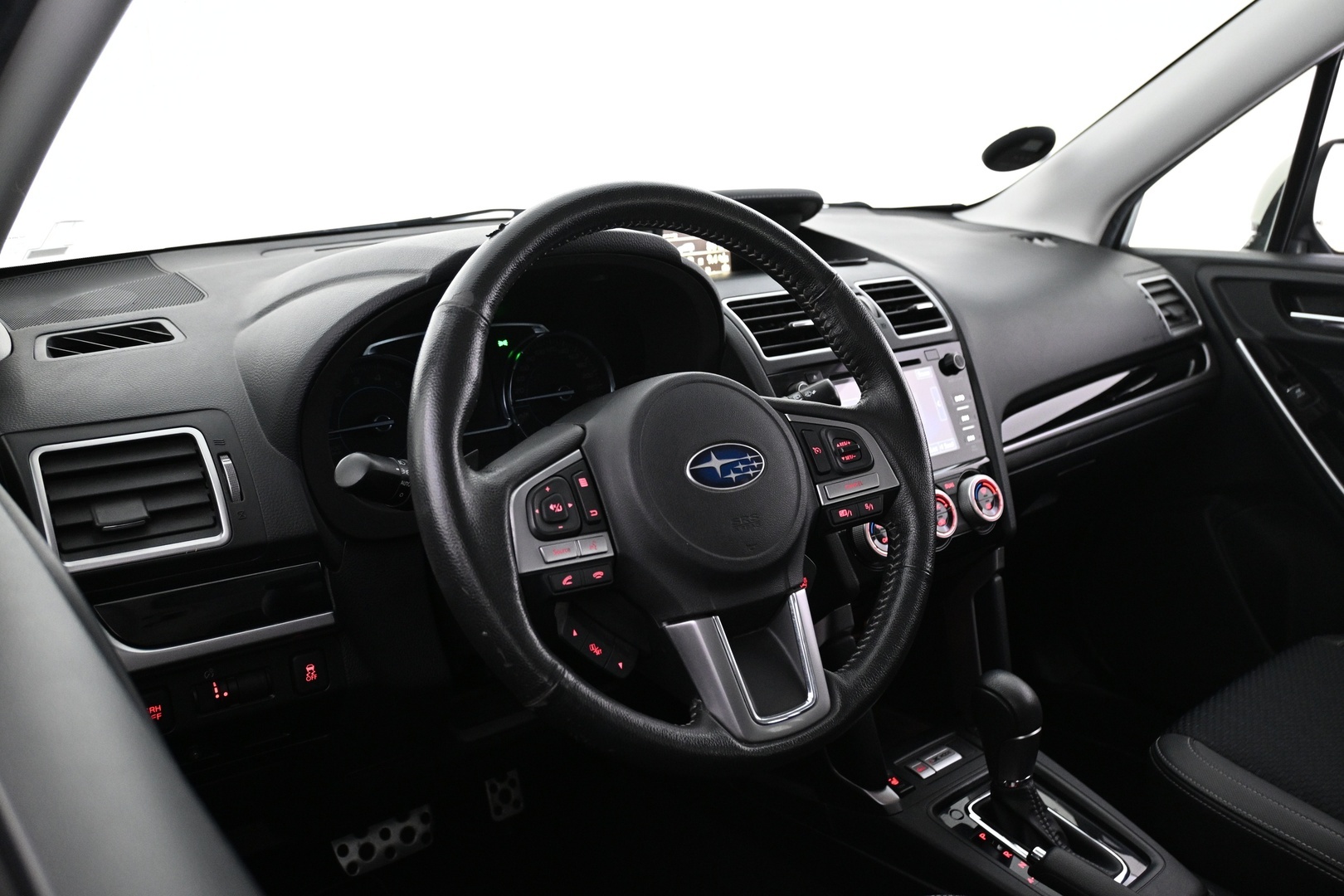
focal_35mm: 32
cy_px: 448
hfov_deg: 59.5
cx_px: 672
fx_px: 1176
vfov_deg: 41.7
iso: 1600
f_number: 4
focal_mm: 21
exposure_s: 1/25
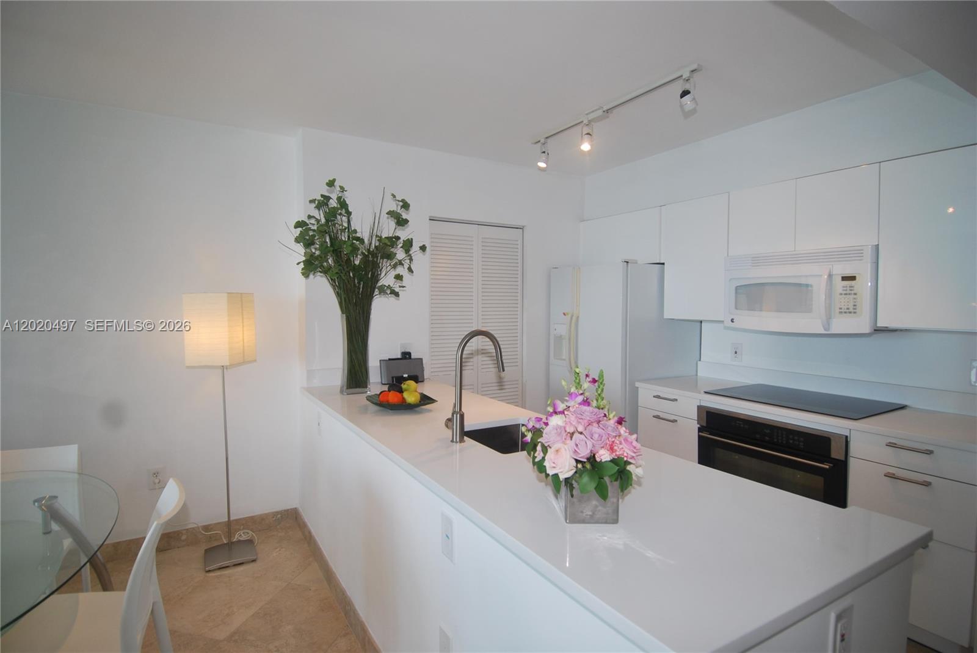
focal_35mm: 18
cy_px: 326
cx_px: 488
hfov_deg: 89.9
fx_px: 489
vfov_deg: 67.5
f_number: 4.5
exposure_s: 1/80
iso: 200
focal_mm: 12
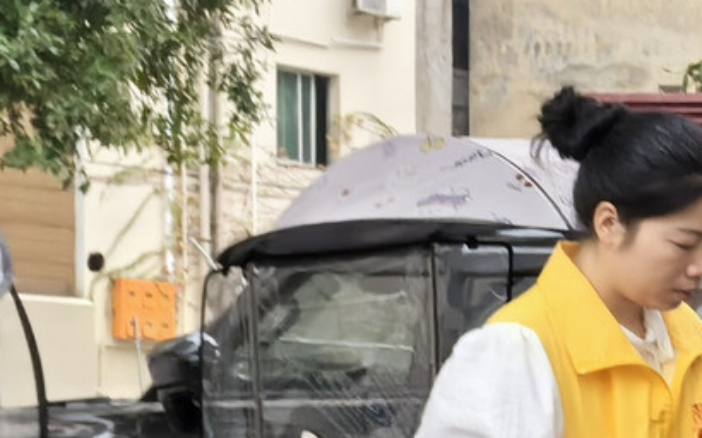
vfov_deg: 9.5
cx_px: 1481
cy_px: 631
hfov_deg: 13.1
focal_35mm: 134
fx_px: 2563
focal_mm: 5.75
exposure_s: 1/100
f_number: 4
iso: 320
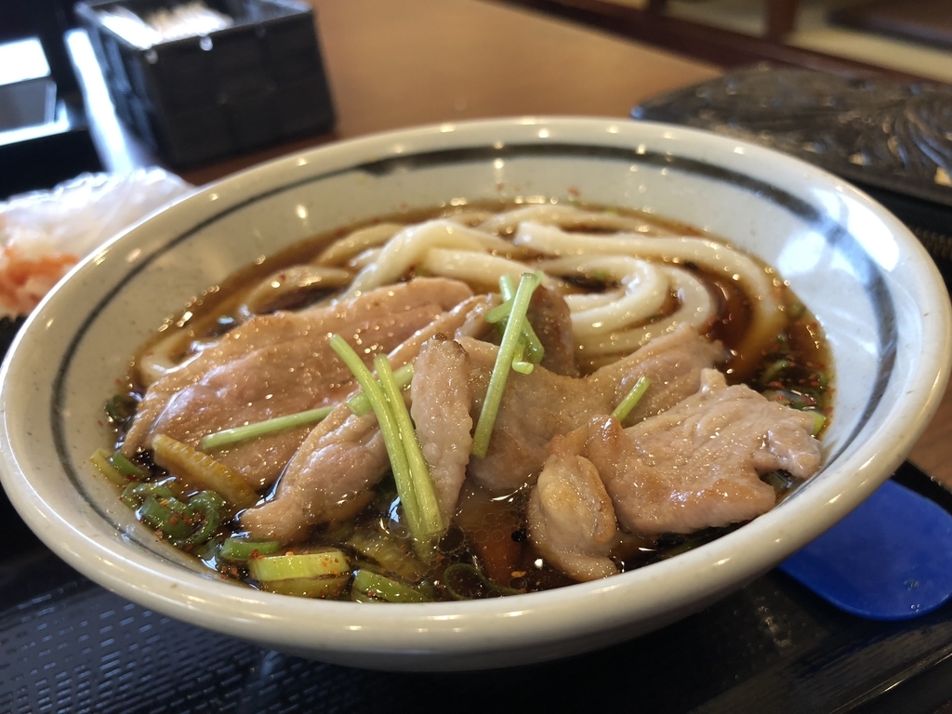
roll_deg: +6.1
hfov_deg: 63.4
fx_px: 770
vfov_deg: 49.7
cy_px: 357
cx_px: 476
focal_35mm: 28
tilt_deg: -34.4
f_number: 1.8
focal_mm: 4
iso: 50
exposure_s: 1/17
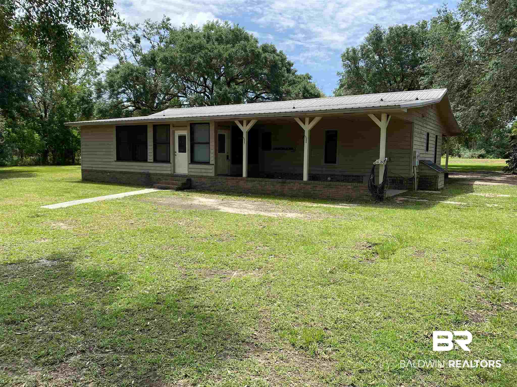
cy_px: 194
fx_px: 388
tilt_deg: -6.4
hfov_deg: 67.3
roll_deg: -1.3
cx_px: 258
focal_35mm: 26
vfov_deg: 53.1
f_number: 1.8
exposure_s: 1/1287
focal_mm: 4.25
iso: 32
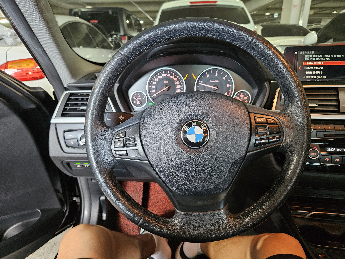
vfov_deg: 58.9
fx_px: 229
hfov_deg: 73.9
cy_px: 130
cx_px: 172
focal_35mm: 23
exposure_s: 1/40
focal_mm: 5.4
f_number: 1.8
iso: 640
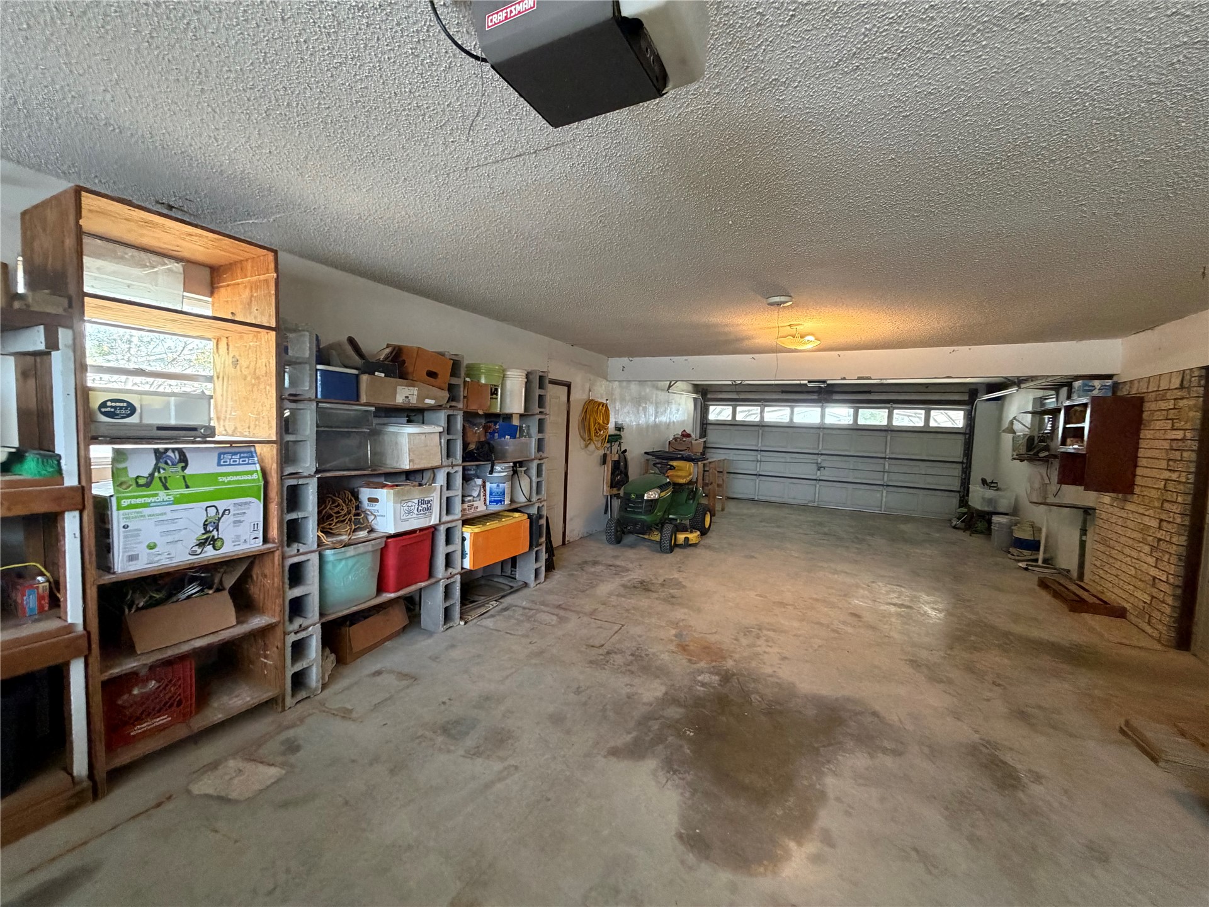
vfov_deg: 85.7
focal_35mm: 14
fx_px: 489
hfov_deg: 102.1
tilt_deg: -2.2
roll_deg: -1.6
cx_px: 604
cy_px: 454
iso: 500
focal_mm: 2.22
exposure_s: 1/60
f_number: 2.2
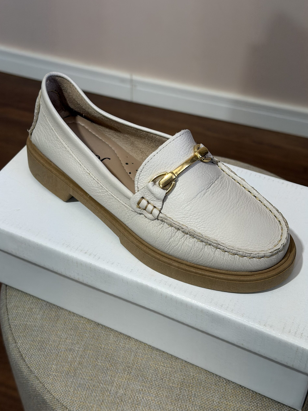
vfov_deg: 38.9
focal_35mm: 49
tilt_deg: -45.7
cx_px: 153
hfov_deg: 29.7
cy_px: 203
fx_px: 581
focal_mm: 6.76
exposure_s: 1/60
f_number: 1.78
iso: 64
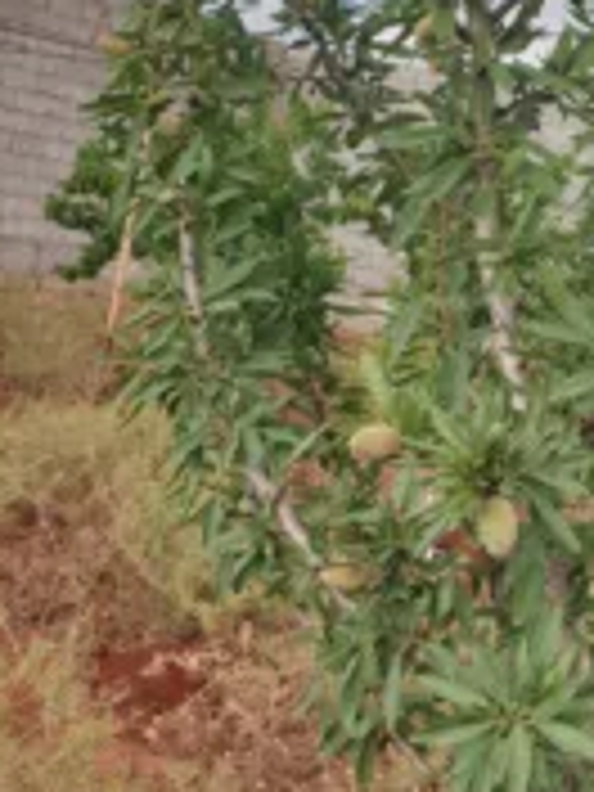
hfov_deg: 24.0
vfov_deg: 32.7
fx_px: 1350
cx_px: 554
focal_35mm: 59
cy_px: 342
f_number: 2.4
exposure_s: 1/679
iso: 50
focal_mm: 4.3
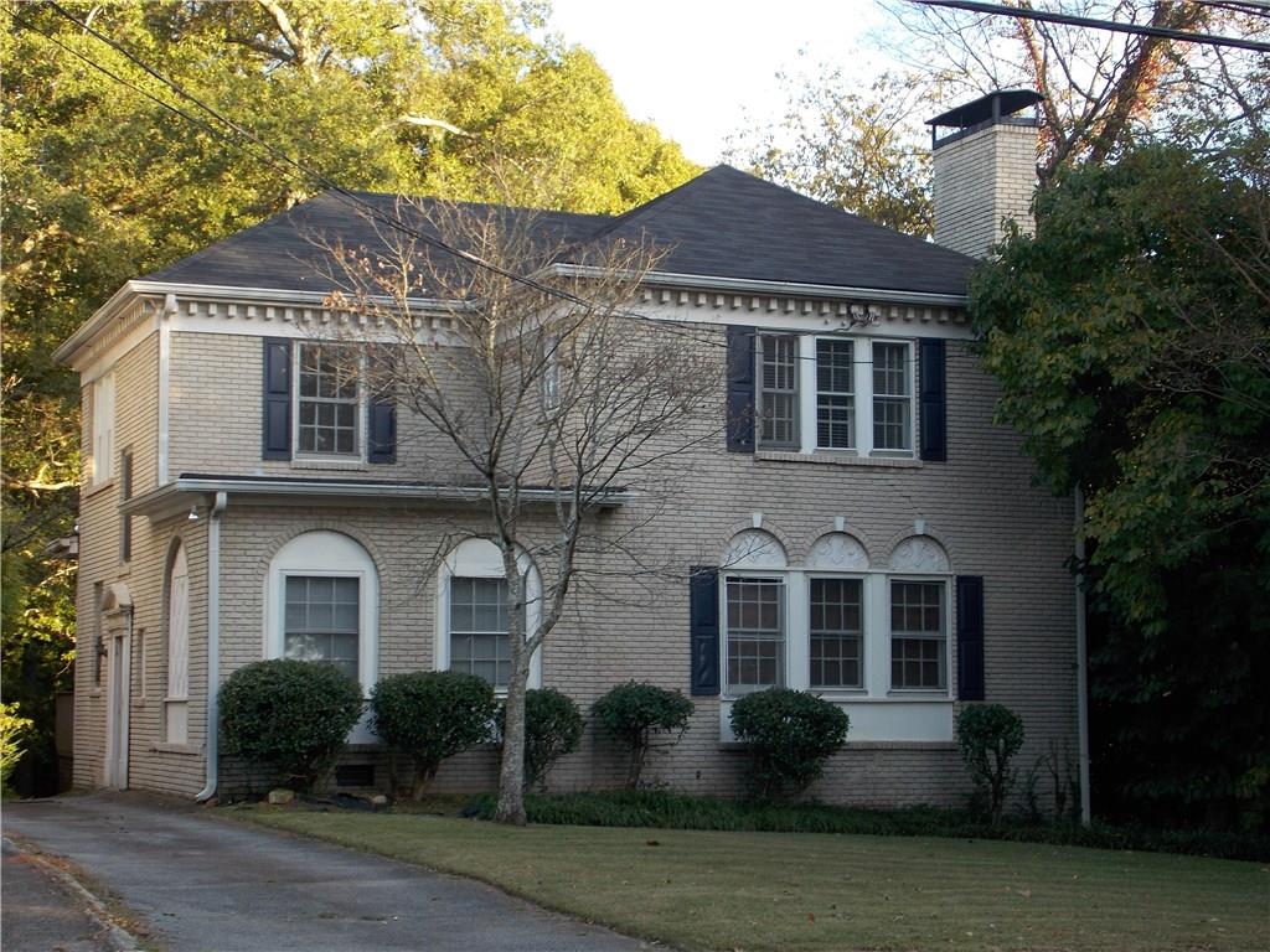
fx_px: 2165
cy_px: 476
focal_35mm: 59
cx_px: 635
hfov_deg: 32.7
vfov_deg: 24.8
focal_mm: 10.5
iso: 80
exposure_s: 1/80
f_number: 4
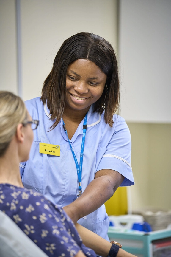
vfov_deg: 13.6
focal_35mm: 151
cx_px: 86
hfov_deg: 9.1
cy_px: 128
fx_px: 1075
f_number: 2.8
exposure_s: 1/250
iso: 1250
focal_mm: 151
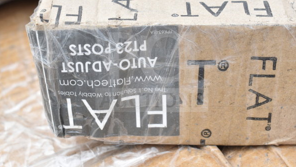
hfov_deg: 32.4
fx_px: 510
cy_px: 72
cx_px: 152
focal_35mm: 65
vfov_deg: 18.5
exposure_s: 1/125
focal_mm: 40
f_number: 5.6
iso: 200
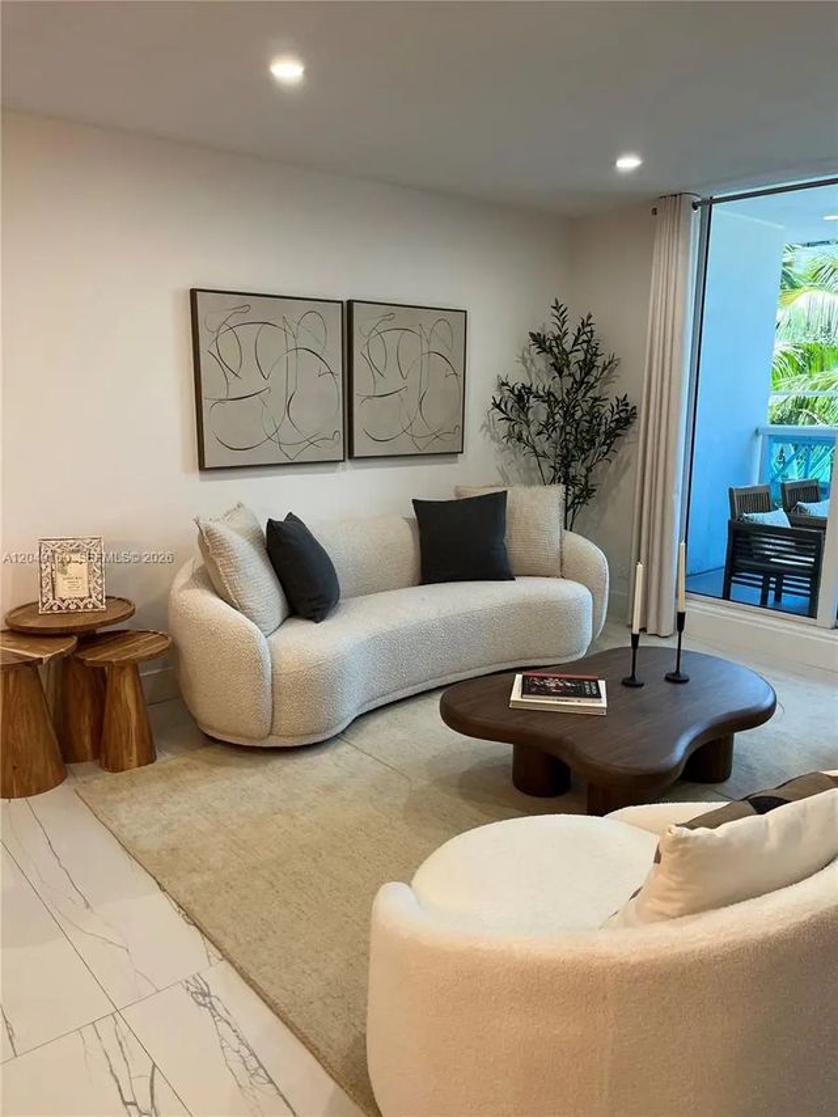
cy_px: 558
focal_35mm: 26
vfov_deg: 67.3
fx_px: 839
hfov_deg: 53.1
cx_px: 419
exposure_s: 1/120
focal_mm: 5.1
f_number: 1.6
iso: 100
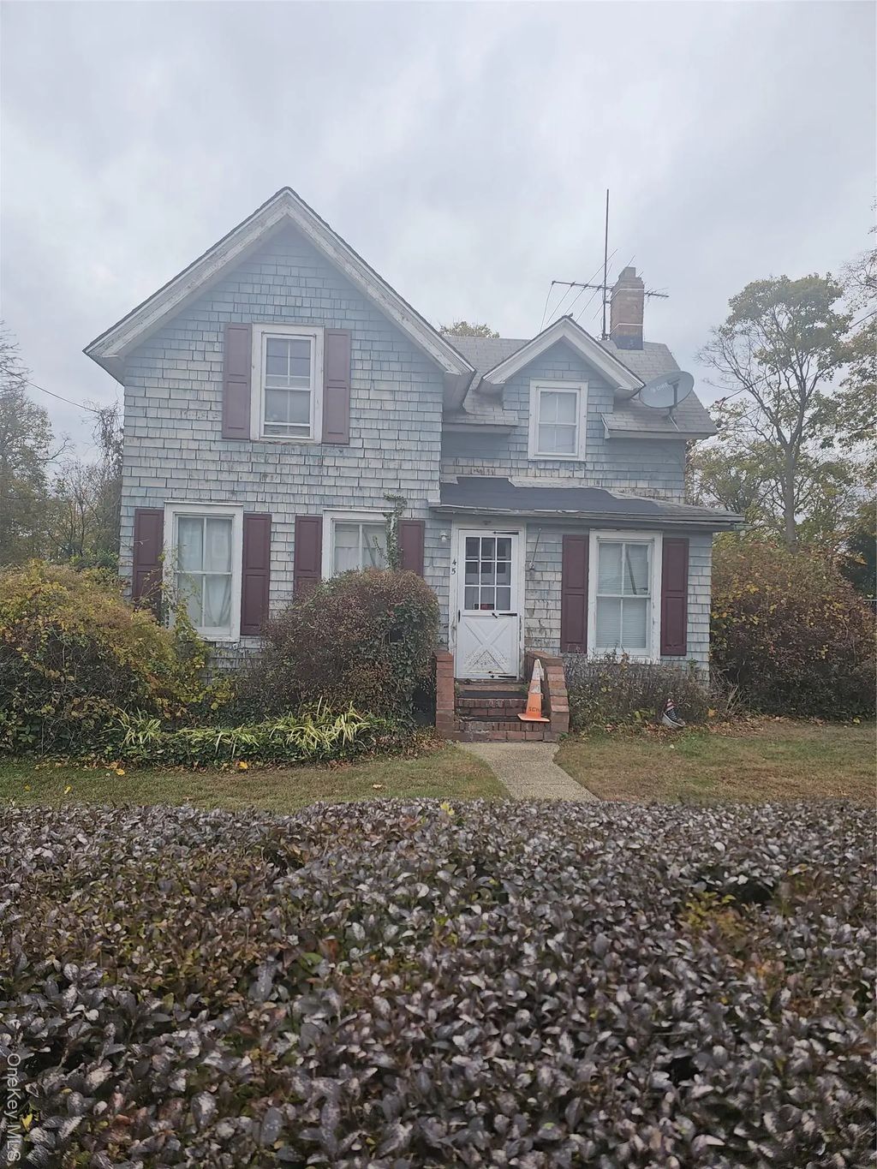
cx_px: 438
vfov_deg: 73.9
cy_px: 584
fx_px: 777
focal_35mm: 23
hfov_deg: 58.9
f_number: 1.7
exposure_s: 1/139
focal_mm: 6.3
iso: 10
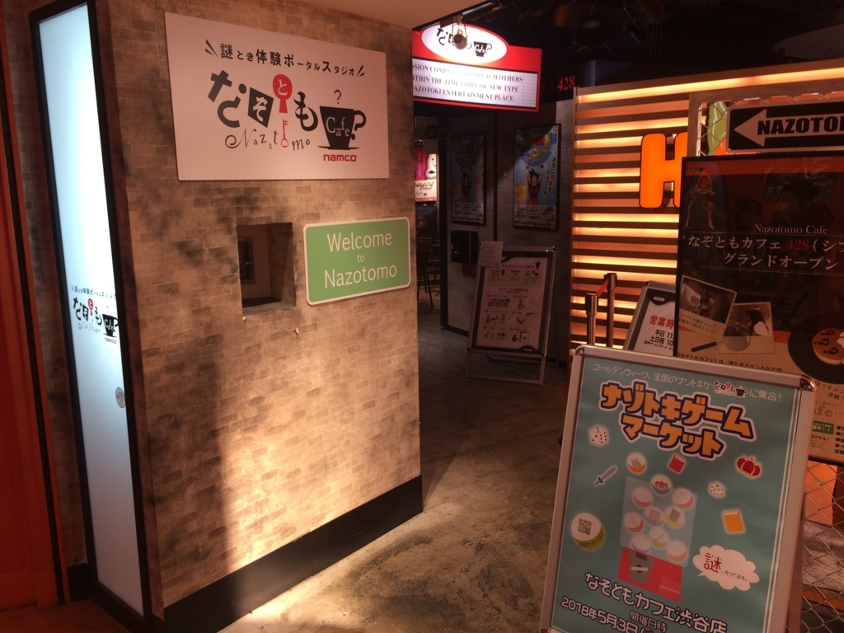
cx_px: 422
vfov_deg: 48.2
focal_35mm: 29
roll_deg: +0.7
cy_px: 316
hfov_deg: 61.7
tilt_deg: -11.7
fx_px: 707
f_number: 2.2
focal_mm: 4.15
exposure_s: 1/30
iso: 50
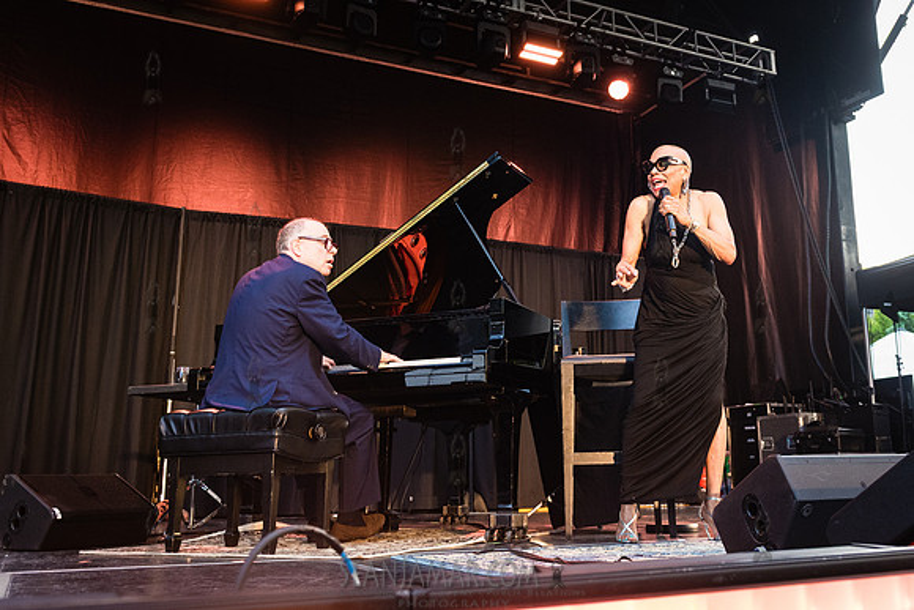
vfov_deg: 36.6
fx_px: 921
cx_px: 527
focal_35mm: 36
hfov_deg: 52.6
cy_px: 270
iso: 2500
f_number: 4
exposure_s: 1/400
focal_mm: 29
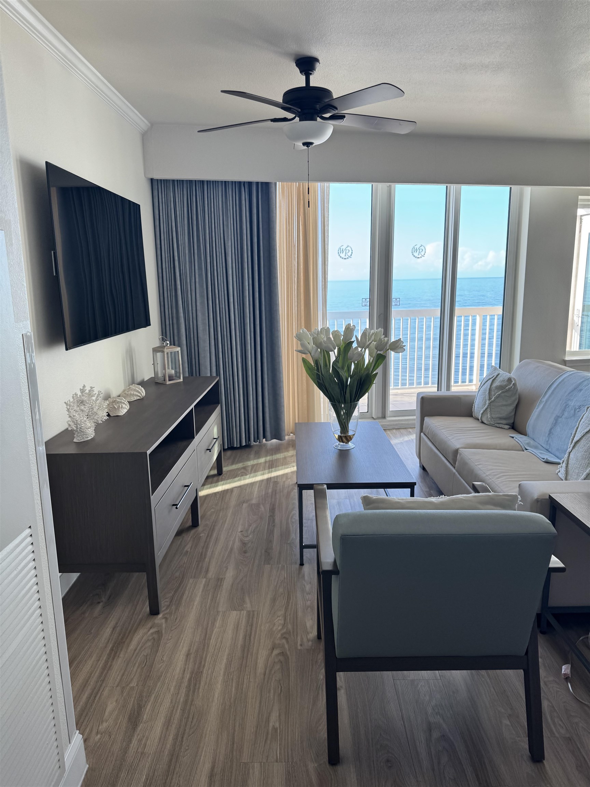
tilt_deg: -8.3
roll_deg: +0.7
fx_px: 545
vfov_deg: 71.6
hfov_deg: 56.8
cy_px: 394
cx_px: 295
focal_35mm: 24
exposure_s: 1/121
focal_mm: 6.76
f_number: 1.78
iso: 64
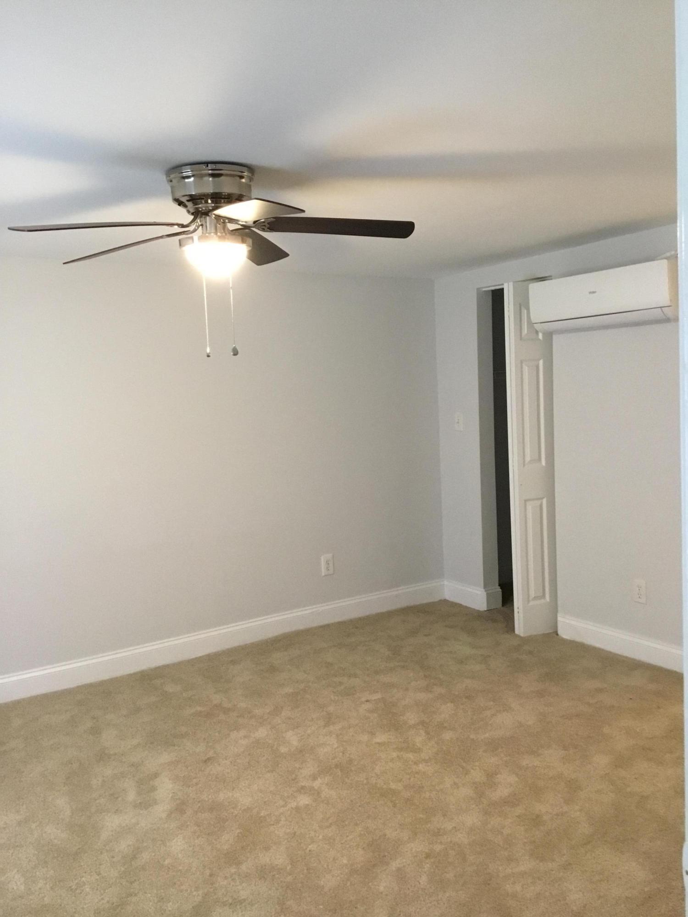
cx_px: 344
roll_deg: +2.1
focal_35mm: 31
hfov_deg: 45.4
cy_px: 458
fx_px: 822
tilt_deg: -4.3
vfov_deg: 58.4
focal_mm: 3.3
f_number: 2.4
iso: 200
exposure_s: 1/17
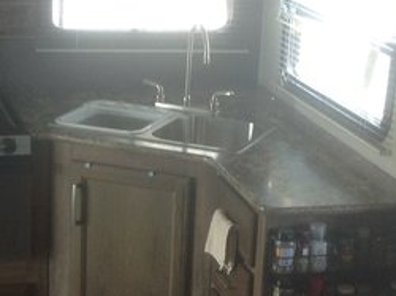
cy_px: 231
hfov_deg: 17.6
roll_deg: -1.5
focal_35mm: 112
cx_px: 190
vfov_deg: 13.1
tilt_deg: -19.3
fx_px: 1280
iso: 80
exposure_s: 1/60
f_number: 2.4
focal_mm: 4.28
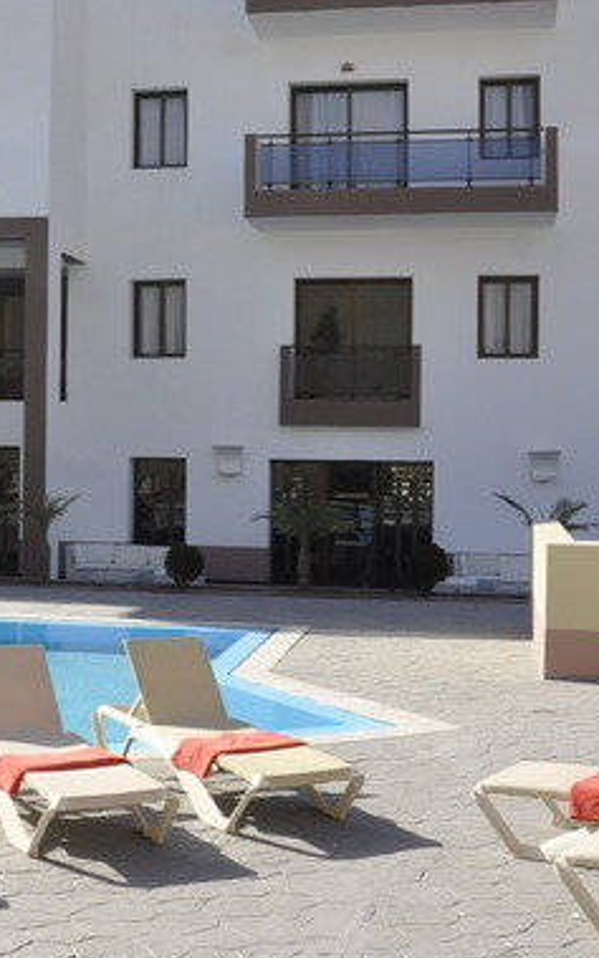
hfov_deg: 22.0
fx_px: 1514
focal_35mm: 58
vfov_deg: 35.1
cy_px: 449
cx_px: 91
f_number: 10
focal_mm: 18
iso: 400
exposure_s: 1/400
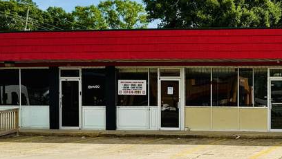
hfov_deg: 24.4
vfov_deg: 14.7
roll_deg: +0.6
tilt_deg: -1.0
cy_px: 112
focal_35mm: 82
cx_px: 297
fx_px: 613
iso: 80
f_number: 1.78
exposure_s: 1/5714
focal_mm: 6.76
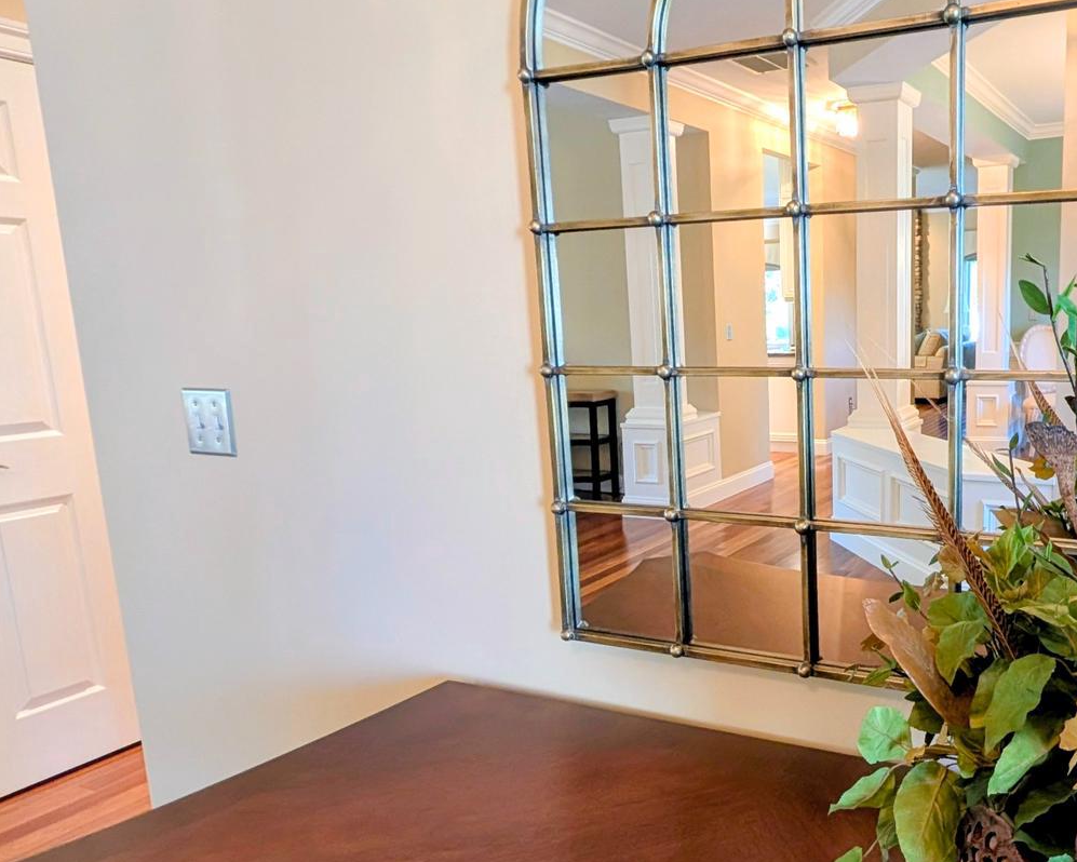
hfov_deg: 64.9
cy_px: 460
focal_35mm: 24
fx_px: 765
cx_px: 840
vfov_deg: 58.7
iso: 184
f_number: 1.7
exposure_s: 1/60
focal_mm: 2.02
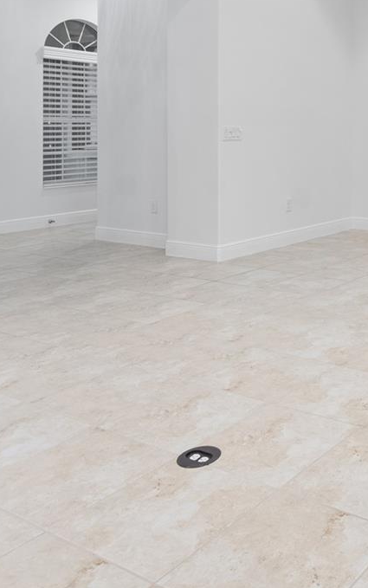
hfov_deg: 30.0
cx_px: 446
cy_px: 144
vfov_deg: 51.6
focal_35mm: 36
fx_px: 577
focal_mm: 10
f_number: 7.1
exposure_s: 1/5
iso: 320
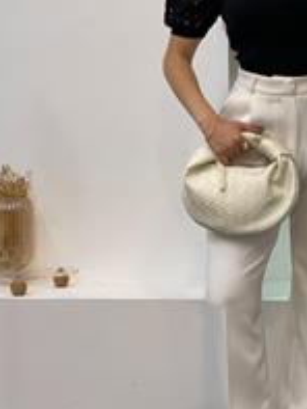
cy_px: 144
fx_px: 1288
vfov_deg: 18.0
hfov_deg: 13.5
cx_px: 251
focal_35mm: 109
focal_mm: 6
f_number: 2
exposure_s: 1/100
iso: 64
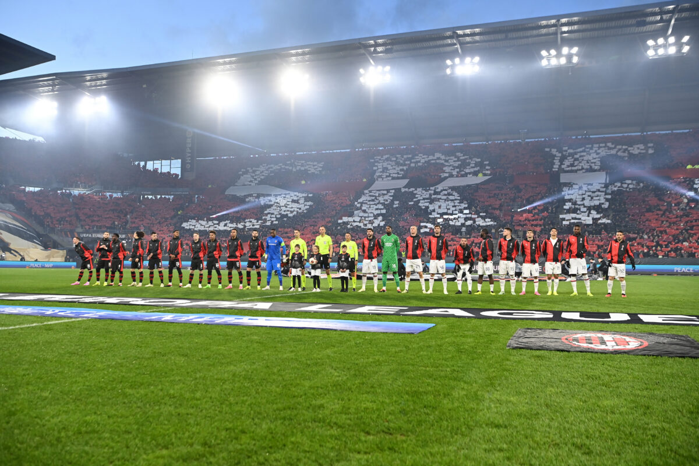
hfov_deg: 58.7
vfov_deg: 41.1
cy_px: 233
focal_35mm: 32
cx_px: 350
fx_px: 621
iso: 2500
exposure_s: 1/800
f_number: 6.3
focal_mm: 32
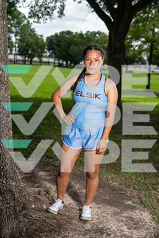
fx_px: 358
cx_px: 80
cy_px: 119
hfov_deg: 25.1
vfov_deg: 36.9
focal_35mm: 54
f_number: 4
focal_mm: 54
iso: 250
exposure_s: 1/1600
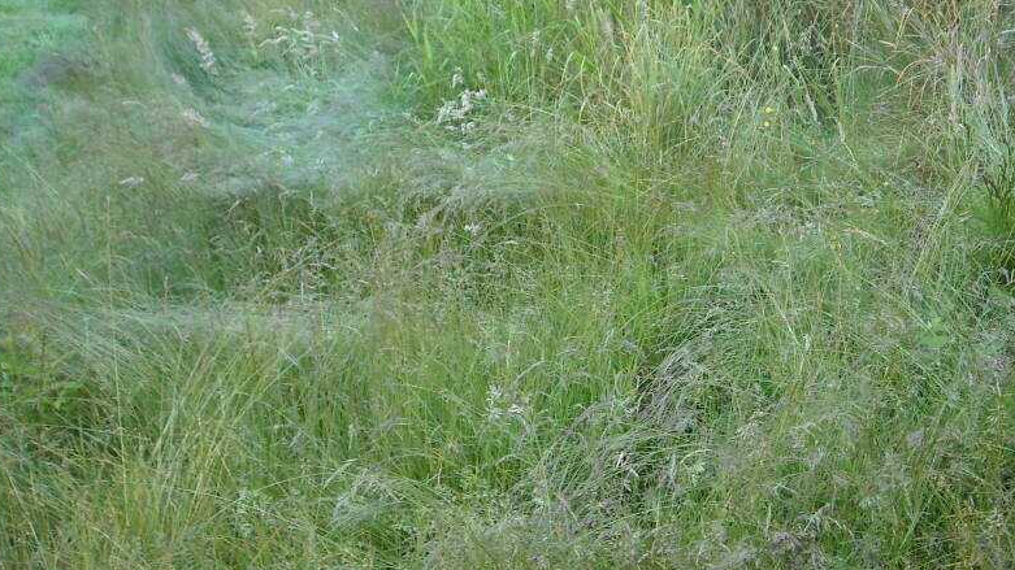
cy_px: 229
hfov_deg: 41.0
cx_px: 651
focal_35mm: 50
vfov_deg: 23.9
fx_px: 1345
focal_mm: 5.7
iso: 91
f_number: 2.8
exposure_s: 1/60
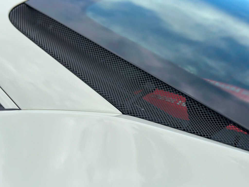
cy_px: 94
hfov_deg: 39.7
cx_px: 124
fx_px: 345
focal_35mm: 48
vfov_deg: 30.3
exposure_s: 1/1414
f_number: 1.78
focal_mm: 6.86
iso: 80
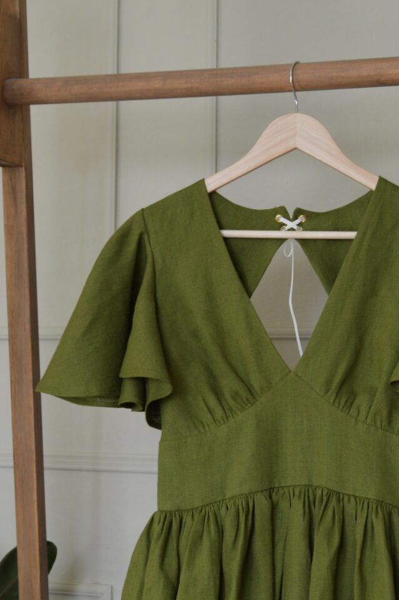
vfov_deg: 32.3
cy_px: 455
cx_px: 273
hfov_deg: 22.1
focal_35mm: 61
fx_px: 1016
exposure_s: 1/60
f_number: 4
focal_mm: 26
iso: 560
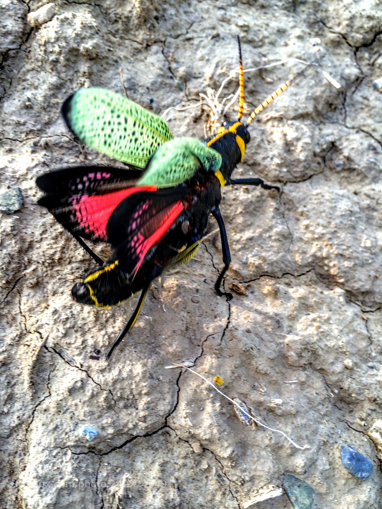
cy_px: 254
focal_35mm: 30
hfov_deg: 46.8
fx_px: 441
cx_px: 191
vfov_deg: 60.0
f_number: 2.2
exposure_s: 1/157
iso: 32
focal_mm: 4.12
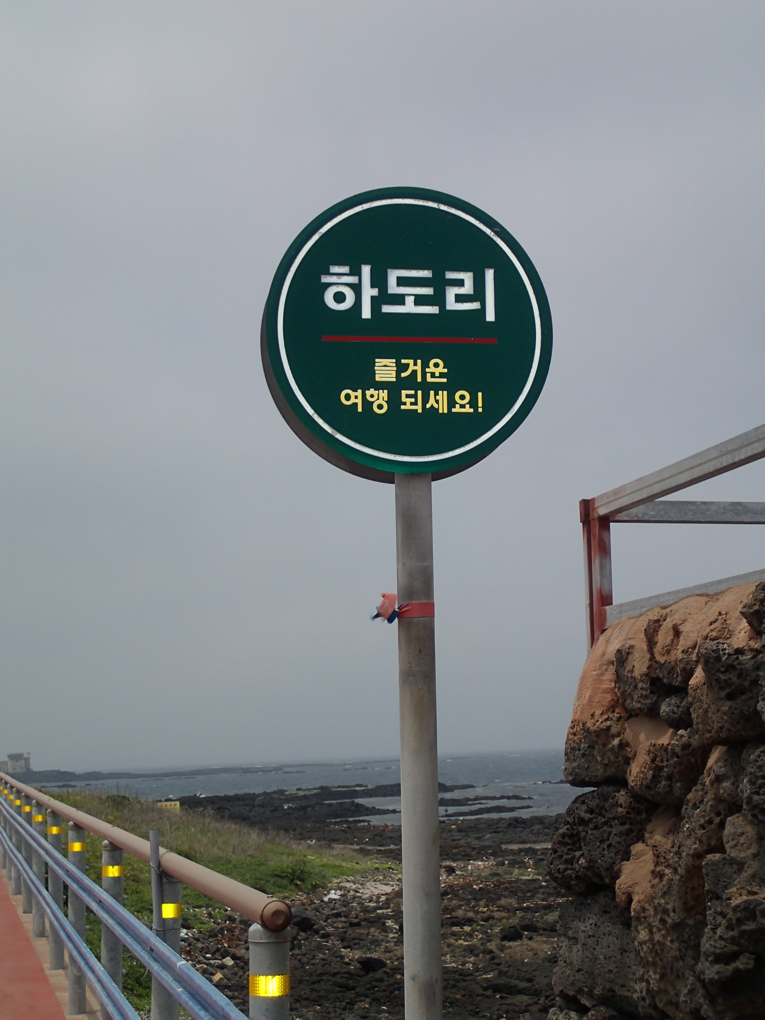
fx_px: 1562
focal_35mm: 53
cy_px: 510
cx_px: 382
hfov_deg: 27.5
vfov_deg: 36.2
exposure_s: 1/200
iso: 100
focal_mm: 9.61
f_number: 13
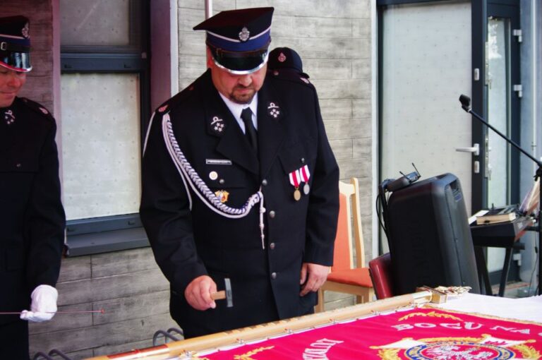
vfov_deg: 18.1
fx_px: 1128
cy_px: 180
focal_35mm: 75
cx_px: 271
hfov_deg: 27.0
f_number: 4.5
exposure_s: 1/180
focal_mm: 50
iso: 200
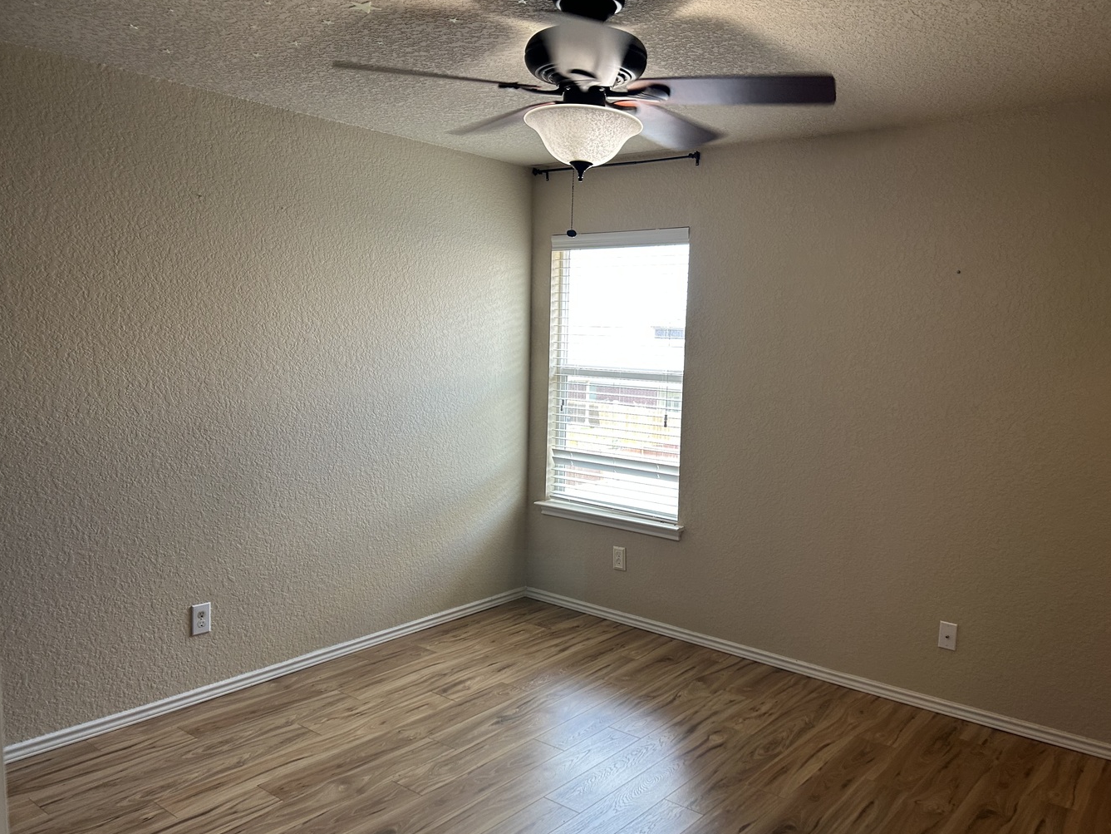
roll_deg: -1.2
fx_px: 899
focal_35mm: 28
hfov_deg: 63.4
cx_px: 574
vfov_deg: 49.7
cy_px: 437
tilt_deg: -5.4
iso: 125
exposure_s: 1/120
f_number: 1.5
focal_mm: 5.7
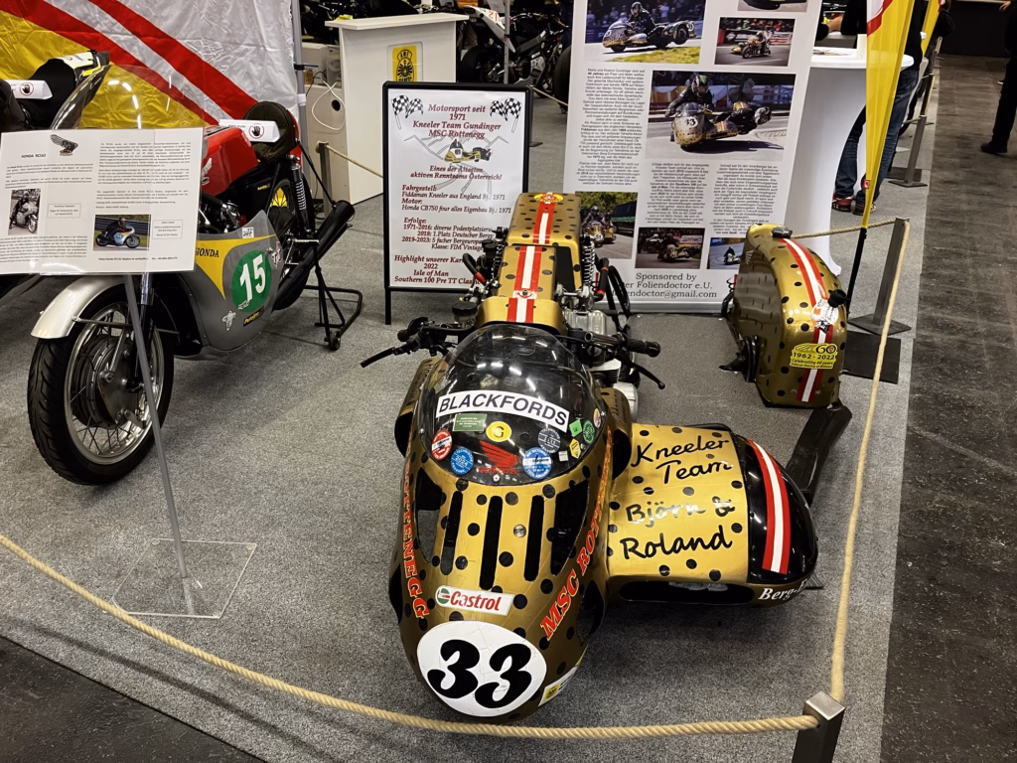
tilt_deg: -25.9
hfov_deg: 63.4
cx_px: 508
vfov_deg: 49.7
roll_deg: -0.9
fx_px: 823
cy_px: 382
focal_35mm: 28
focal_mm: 3.99
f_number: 1.8
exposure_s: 1/50
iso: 125
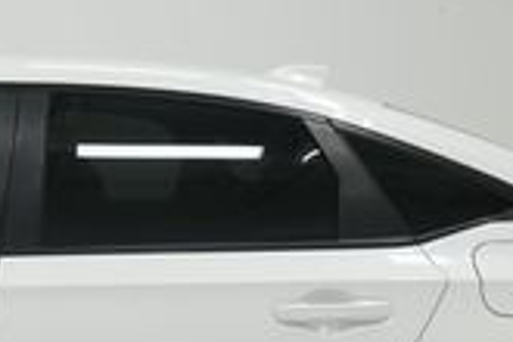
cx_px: -134
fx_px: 1710
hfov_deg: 16.2
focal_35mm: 120
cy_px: 281
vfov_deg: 11.4
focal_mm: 21
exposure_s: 1/200
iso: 500
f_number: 5.6
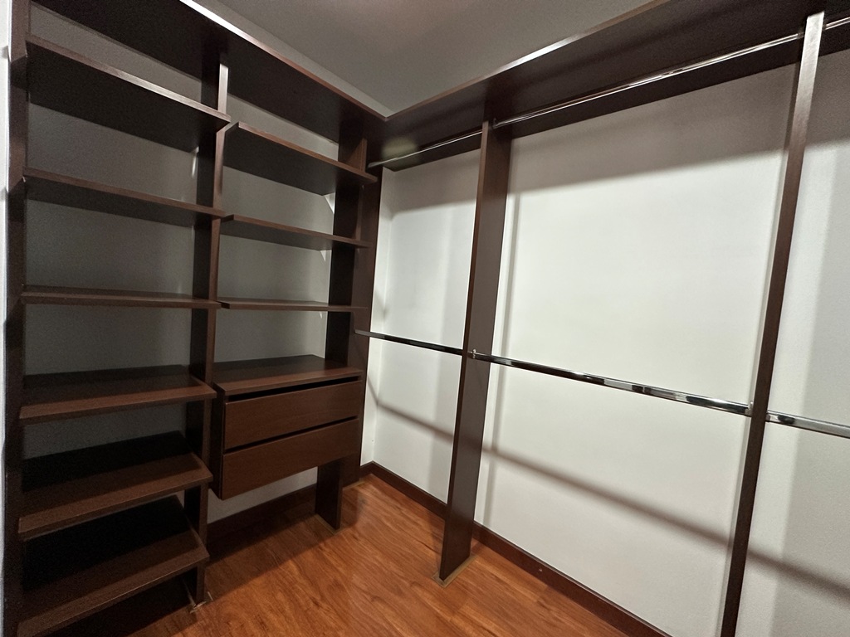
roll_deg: -4.6
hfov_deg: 102.1
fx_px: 344
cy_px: 318
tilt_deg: -3.0
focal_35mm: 14
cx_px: 425
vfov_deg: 85.7
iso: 500
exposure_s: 1/60
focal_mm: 2.22
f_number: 2.2
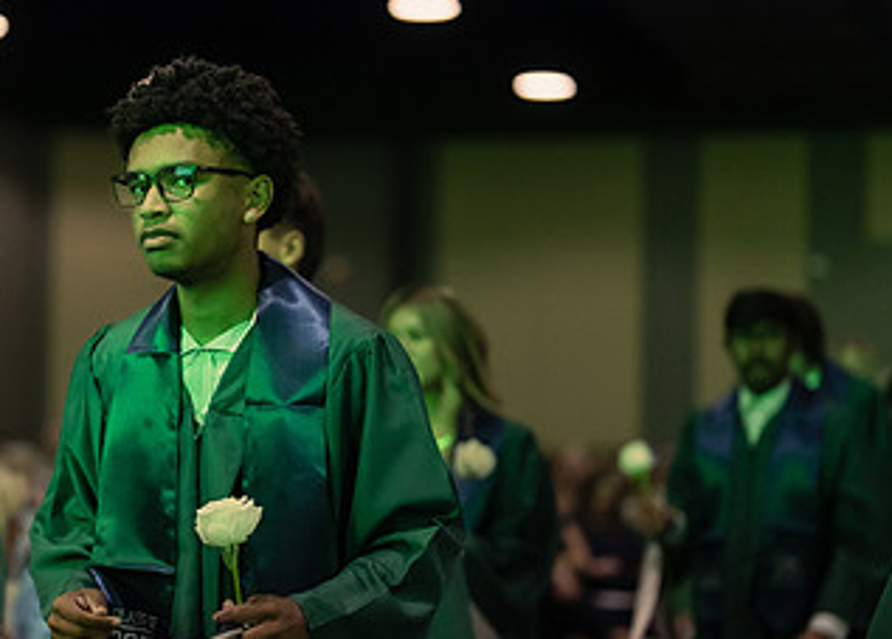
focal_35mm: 97
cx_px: 315
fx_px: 2459
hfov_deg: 20.5
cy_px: 352
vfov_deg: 14.8
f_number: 1.2
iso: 1250
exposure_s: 1/500
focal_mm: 50
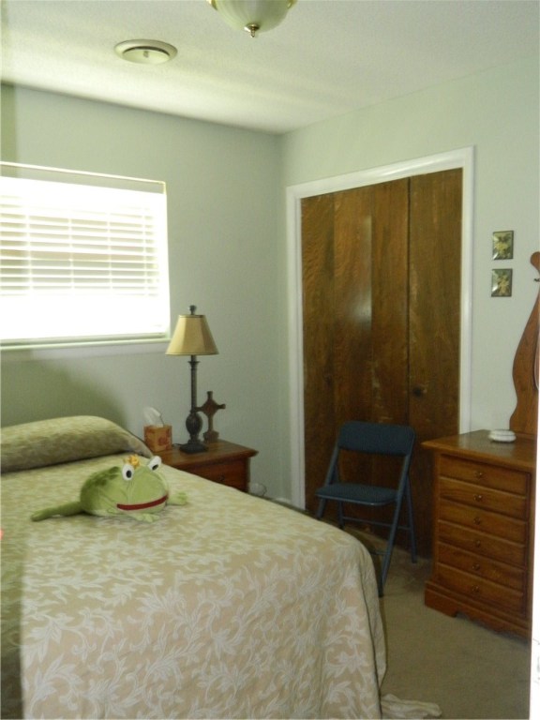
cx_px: 270
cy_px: 360
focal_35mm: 31
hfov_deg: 45.4
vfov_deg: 58.4
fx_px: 645
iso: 400
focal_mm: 5.6
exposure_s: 1/6
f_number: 3.2
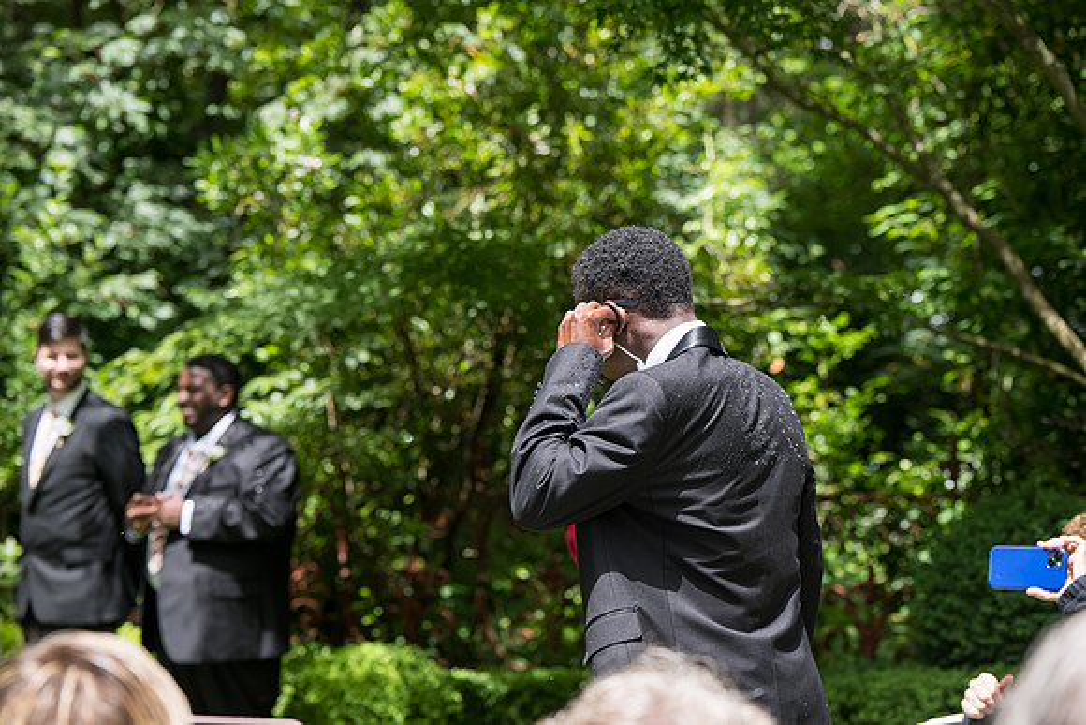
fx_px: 2414
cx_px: 543
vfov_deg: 17.1
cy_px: 362
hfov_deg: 25.4
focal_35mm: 80
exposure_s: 1/400
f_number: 4
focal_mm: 80
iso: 100
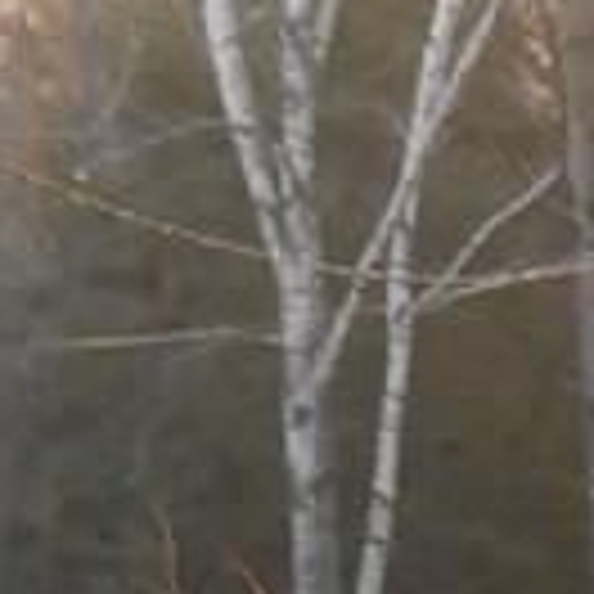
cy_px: 972
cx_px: 819
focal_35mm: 260
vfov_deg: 6.6
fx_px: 5048
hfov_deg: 6.7
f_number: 4.2
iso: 250
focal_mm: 6.8
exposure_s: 1/30
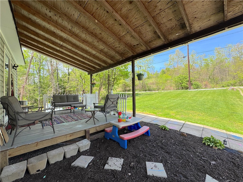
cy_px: 91
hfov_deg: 102.1
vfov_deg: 85.7
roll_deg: +1.0
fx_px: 98
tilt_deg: +0.4
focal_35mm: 14
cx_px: 122
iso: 40
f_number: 2.2
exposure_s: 1/578
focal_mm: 2.22
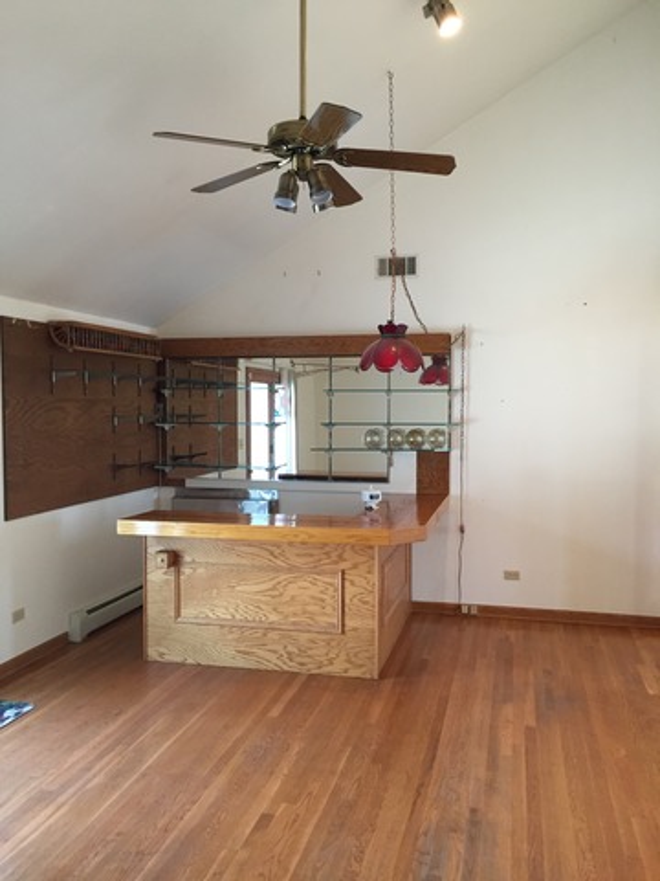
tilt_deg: -2.0
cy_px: 440
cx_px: 330
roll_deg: +0.0
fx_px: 737
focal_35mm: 29
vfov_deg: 61.7
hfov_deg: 48.2
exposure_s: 1/30
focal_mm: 4.15
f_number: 2.2
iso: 100
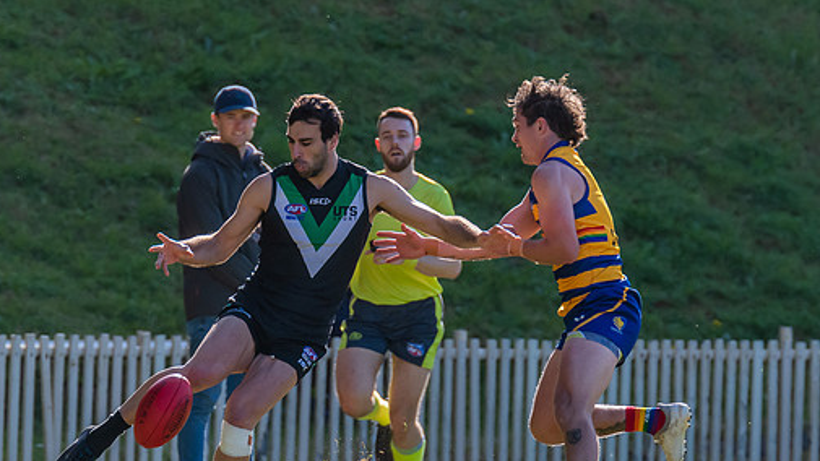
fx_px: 19655
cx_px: 302
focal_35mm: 904
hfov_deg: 2.4
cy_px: 240
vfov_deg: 1.3
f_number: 5.6
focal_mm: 420
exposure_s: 1/1600
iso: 640
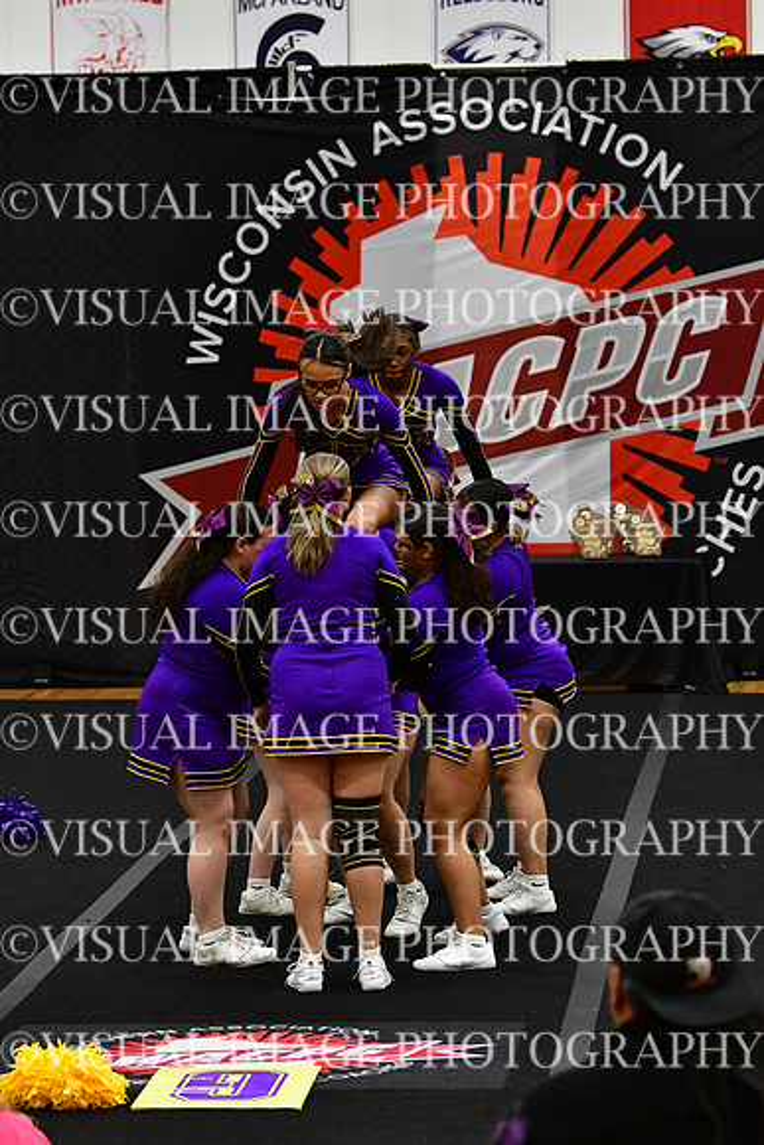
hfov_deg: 9.7
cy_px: 572
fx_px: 4517
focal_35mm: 142
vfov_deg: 14.4
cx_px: 382
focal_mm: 95
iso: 4000
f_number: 4
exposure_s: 1/500
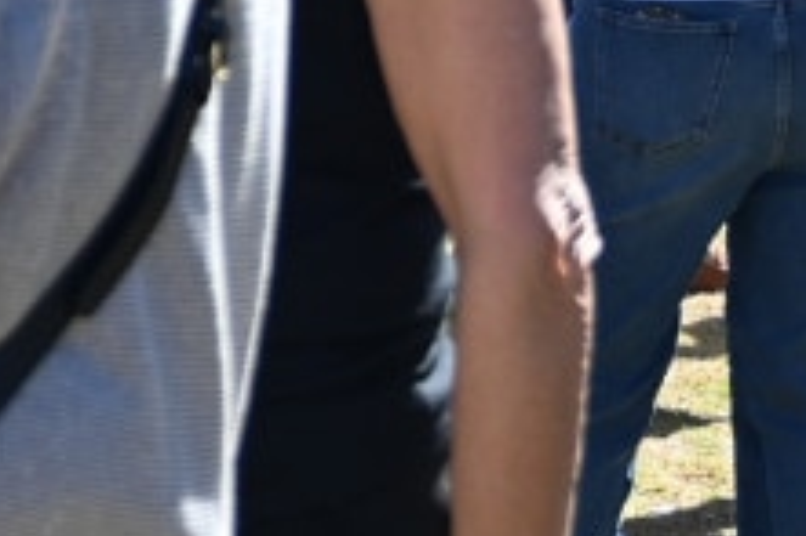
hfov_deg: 6.0
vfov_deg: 4.2
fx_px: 7293
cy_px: -383
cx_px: -1364
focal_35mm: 326
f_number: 5.6
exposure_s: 1/250
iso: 100
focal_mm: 50
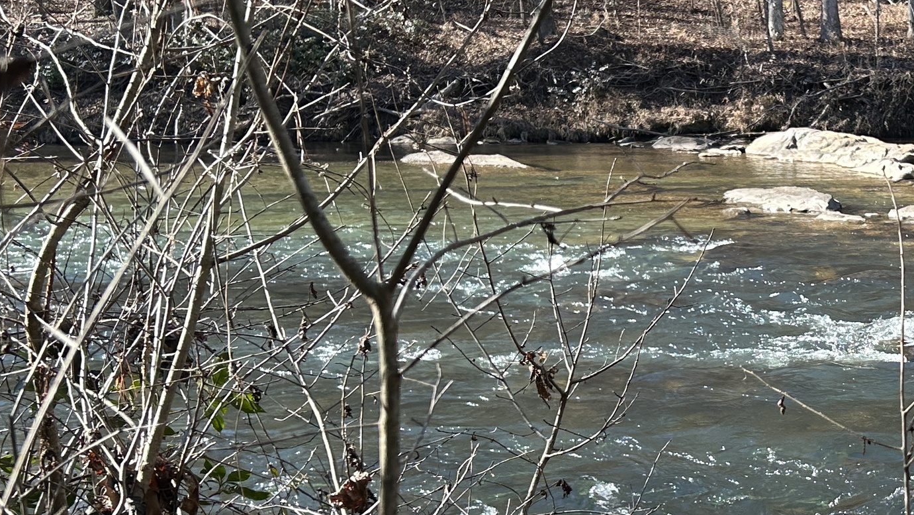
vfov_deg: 19.1
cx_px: 858
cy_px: 325
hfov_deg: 31.4
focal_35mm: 63
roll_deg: +0.7
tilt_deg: -8.8
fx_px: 1527
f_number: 1.5
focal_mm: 5.7
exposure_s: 1/464
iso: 50
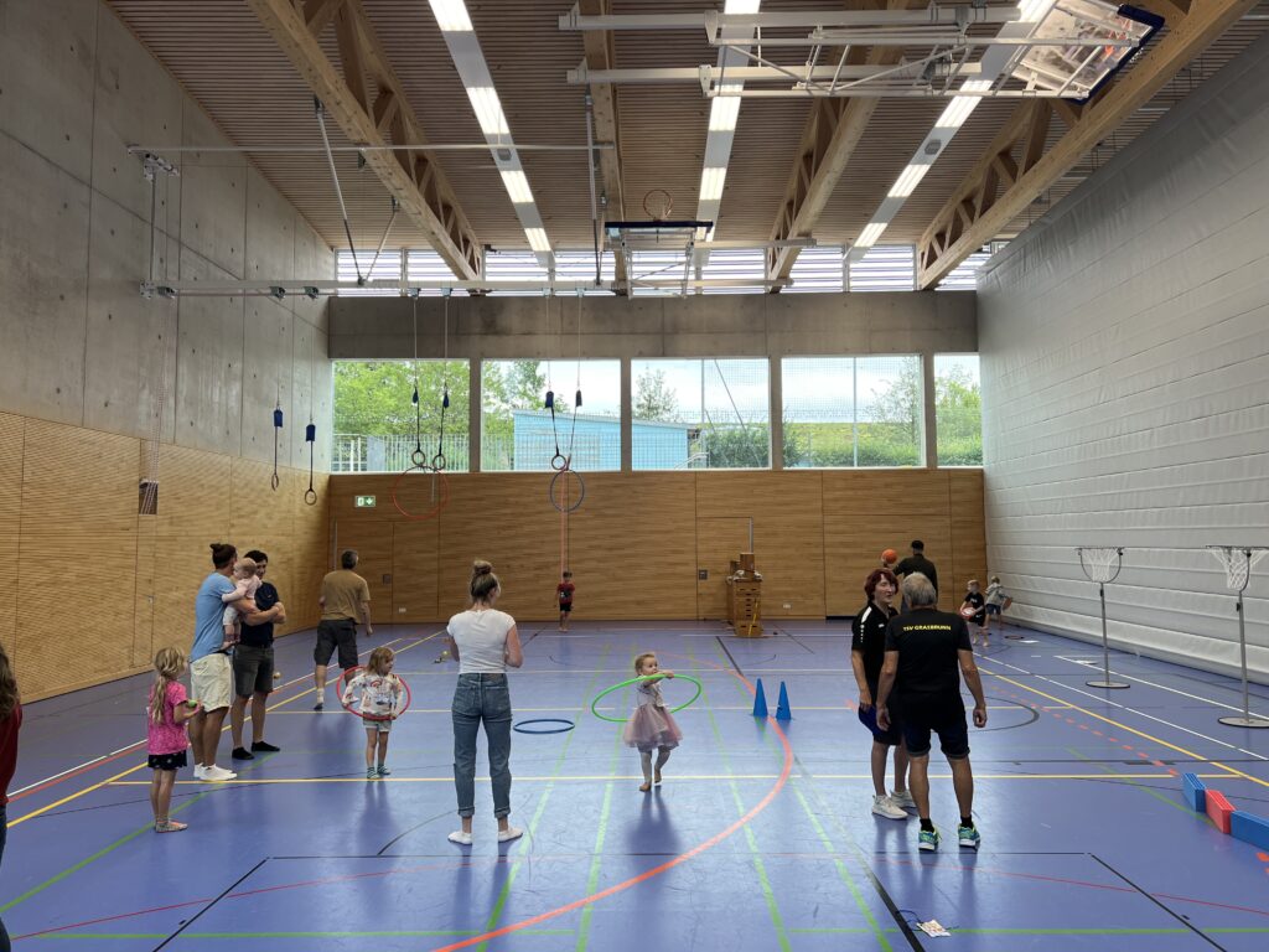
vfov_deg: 53.1
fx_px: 953
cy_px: 476
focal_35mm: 26
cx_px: 634
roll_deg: +0.1
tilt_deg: +4.7
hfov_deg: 67.3
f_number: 1.5
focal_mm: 5.7
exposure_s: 1/181
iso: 50
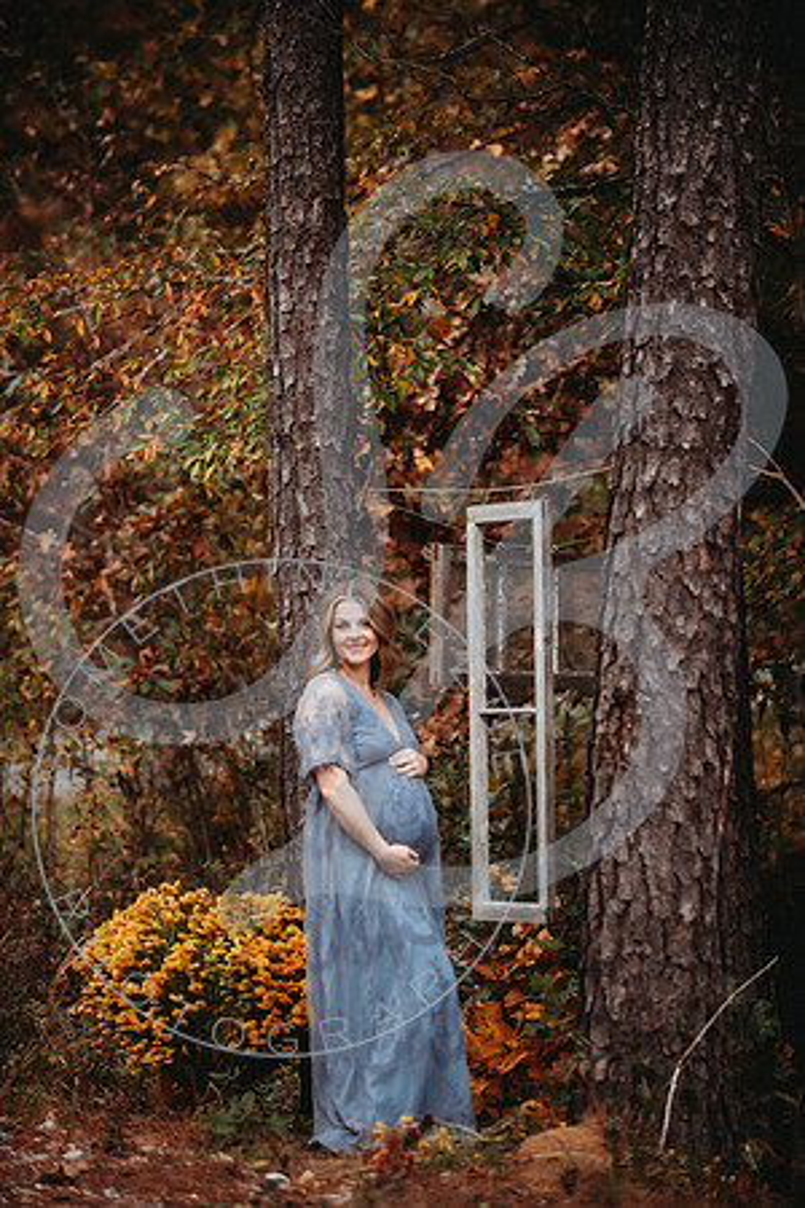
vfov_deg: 13.7
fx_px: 5031
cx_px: 402
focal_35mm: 150
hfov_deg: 9.1
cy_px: 604
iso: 100
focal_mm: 150
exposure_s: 1/160
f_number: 2.8
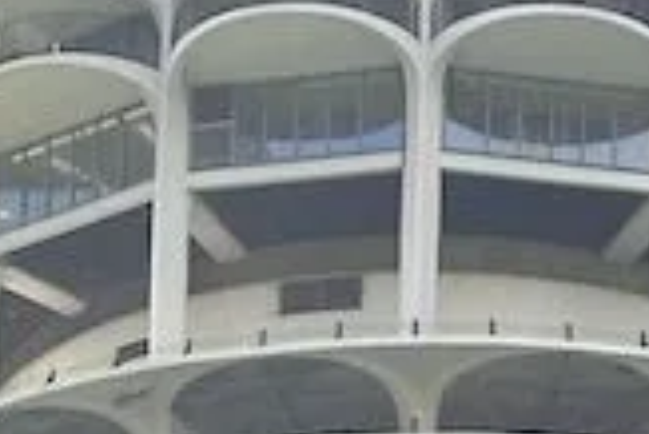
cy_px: 1314
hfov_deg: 8.4
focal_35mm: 245
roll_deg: -1.3
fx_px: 4421
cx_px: 442
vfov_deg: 5.3
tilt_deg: +14.8
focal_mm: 6.86
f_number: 1.78
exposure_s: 1/1171
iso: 64
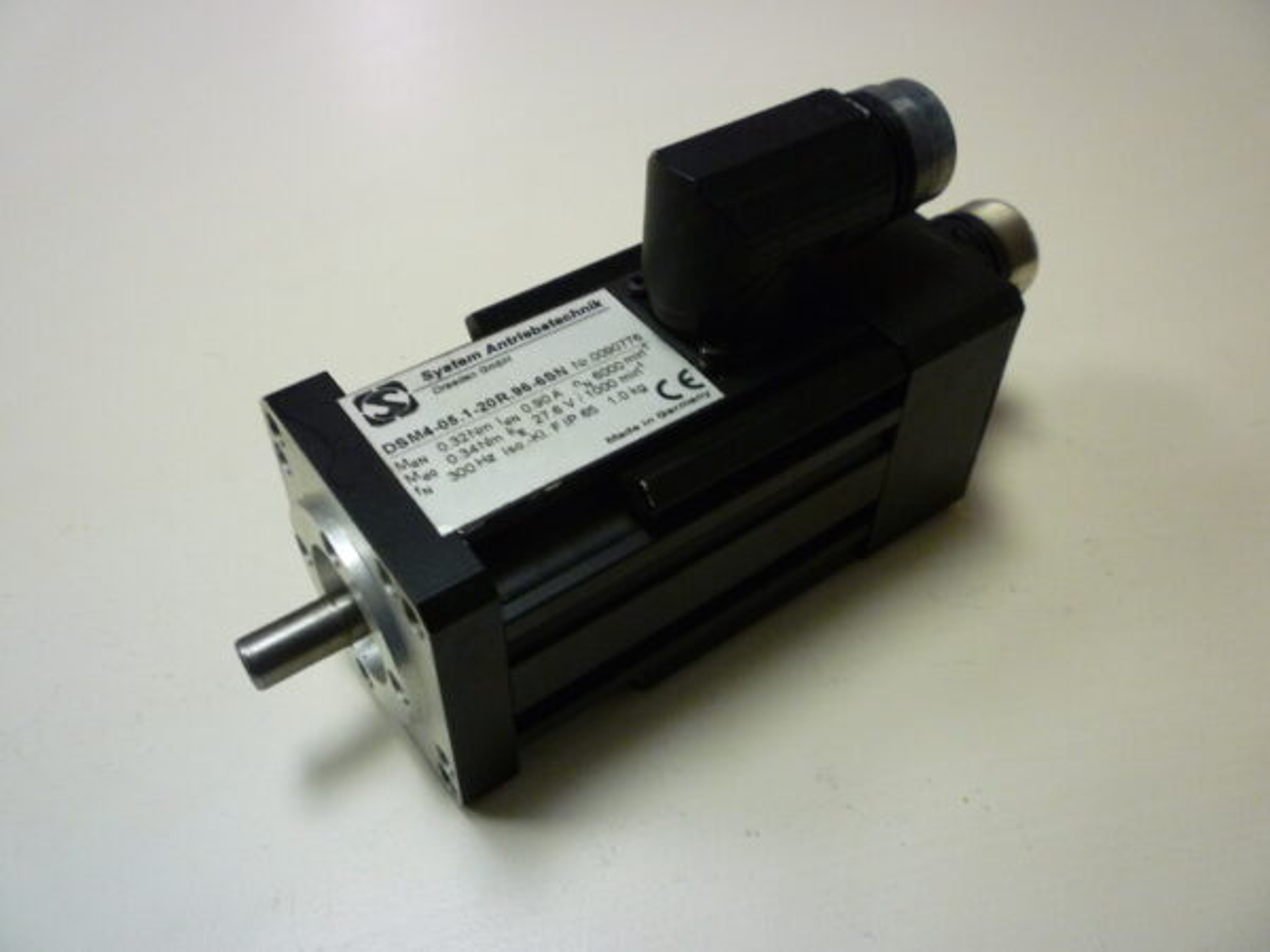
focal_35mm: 29
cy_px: 476
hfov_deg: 61.7
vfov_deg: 48.2
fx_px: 1064
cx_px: 635
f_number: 3.3
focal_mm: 5.2
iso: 400
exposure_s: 1/30
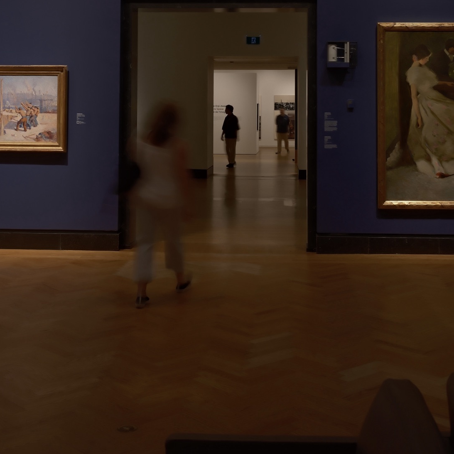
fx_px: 727
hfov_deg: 34.7
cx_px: 225
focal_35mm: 49
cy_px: 126
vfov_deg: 34.1
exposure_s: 1/4
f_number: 4
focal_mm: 23
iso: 100
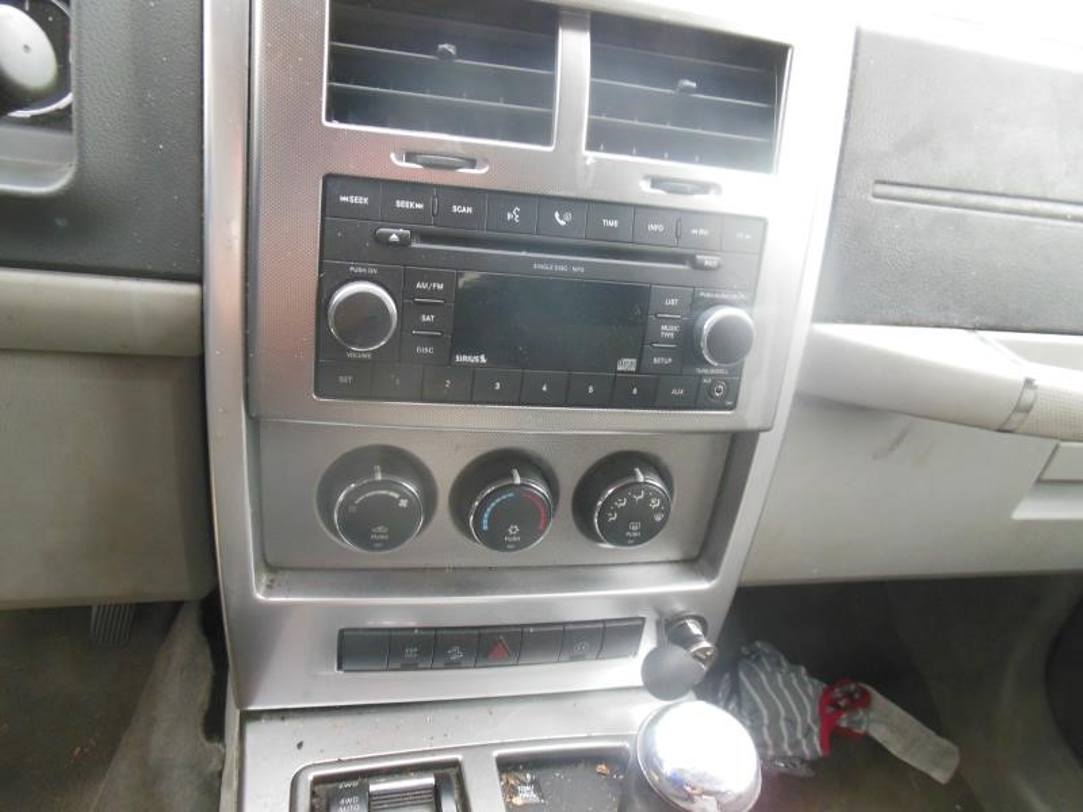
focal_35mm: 25
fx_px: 782
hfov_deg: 69.4
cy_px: 406
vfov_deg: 54.9
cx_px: 542
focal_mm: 4.5
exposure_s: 1/100
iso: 400
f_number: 3.2
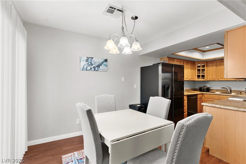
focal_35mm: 17
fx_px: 116
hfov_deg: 93.3
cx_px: 123
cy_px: 82
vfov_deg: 70.4
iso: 500
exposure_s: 1/40
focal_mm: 17
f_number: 8
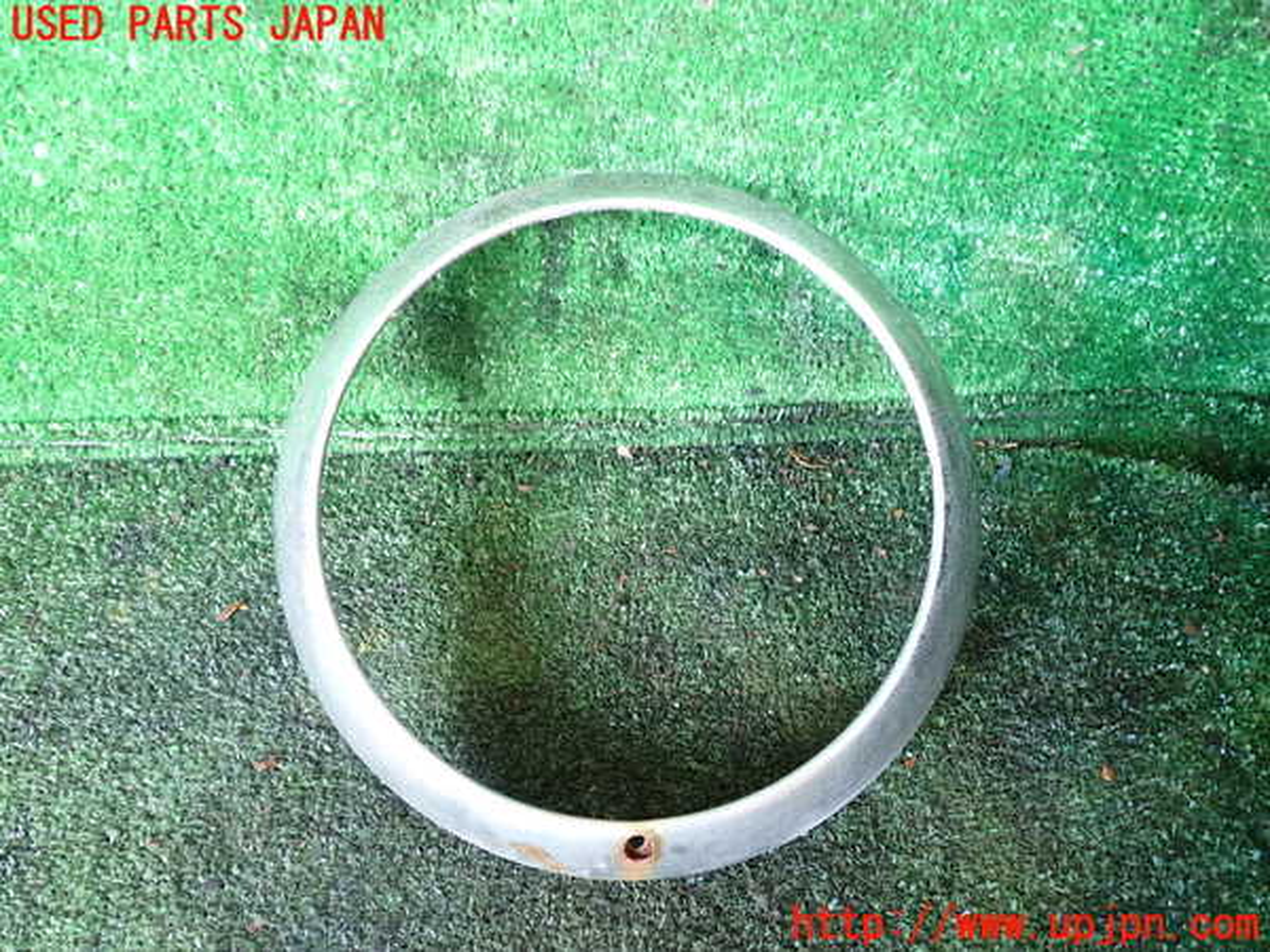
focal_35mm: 30
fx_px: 1101
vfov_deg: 46.8
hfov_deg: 60.0
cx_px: 635
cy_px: 476
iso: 500
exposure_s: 1/30
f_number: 2.3
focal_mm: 5.4
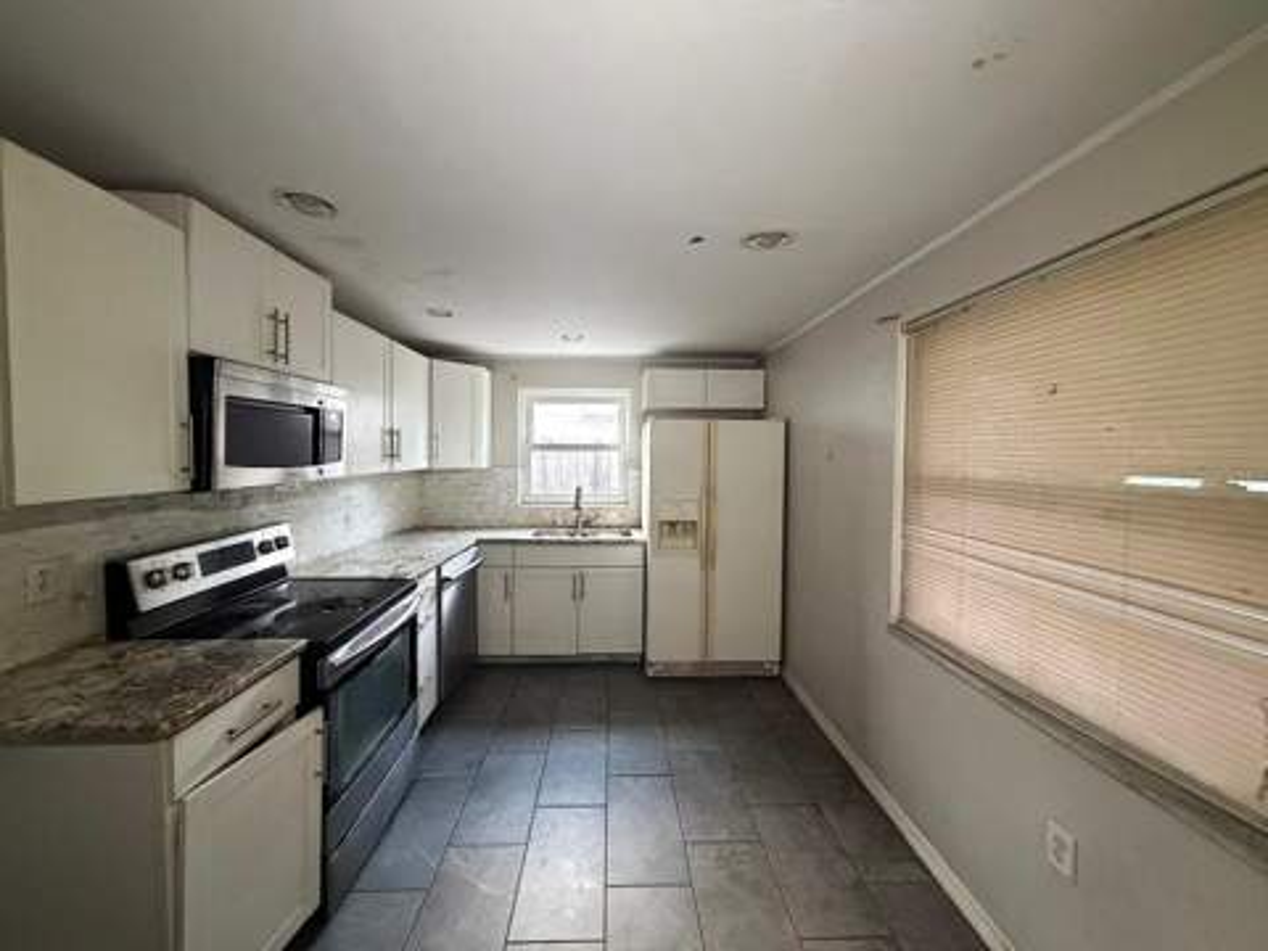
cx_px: 634
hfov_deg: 102.1
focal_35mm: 14
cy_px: 476
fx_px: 513
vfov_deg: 85.7
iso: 1000
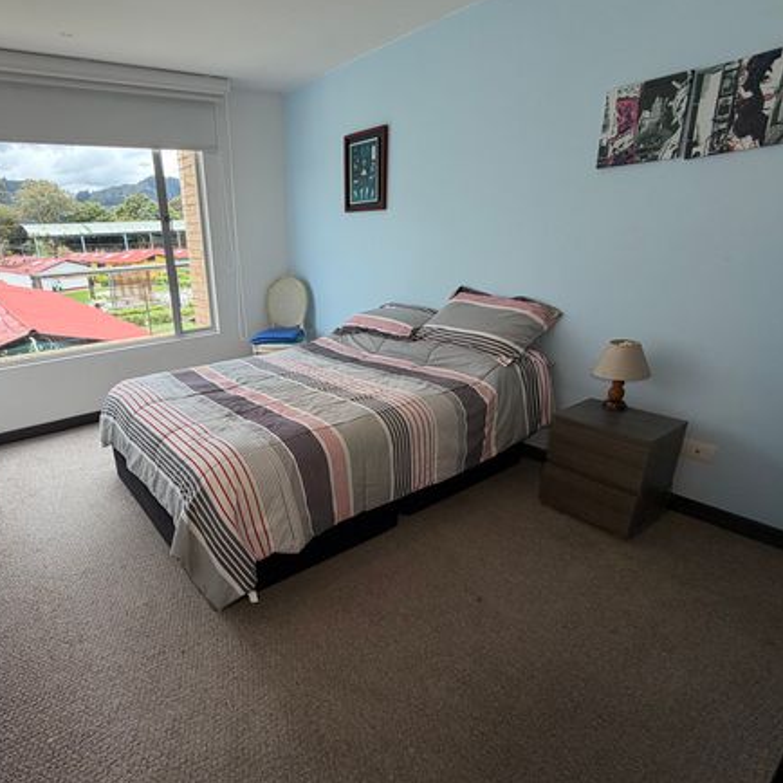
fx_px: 486
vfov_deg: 77.6
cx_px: 291
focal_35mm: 19
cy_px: 413
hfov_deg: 76.2
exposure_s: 1/142
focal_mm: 2.22
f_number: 2.2
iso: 50
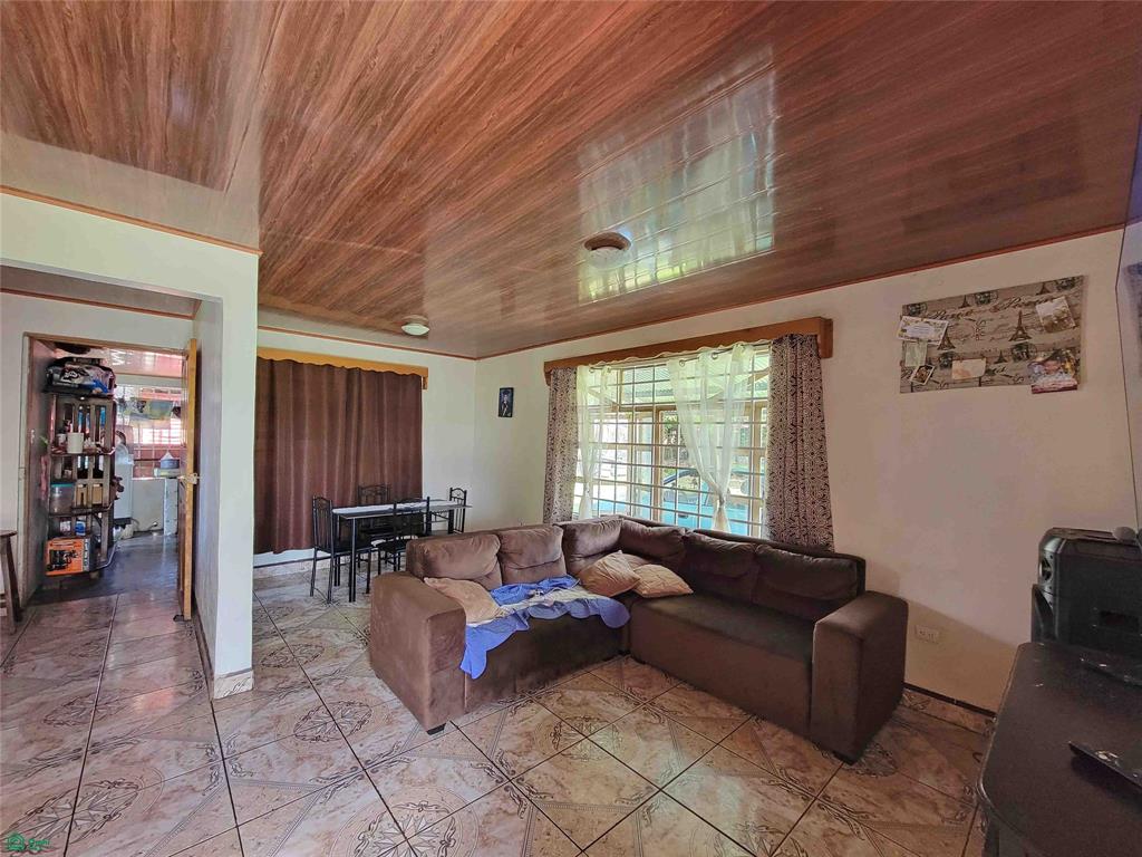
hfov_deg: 106.2
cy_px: 428
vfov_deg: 89.9
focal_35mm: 13
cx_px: 571
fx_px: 429
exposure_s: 1/60
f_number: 2.2
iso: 320
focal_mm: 2.2
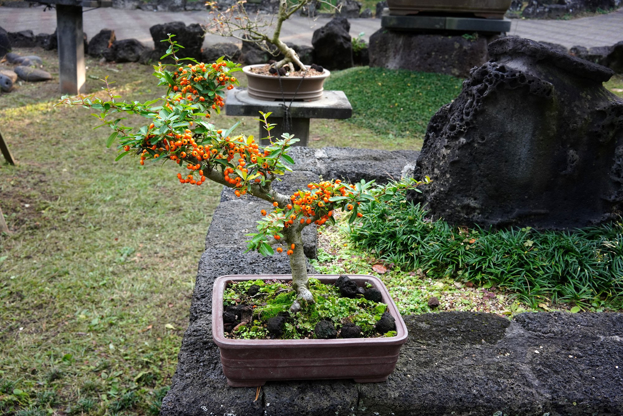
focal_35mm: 35
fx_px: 606
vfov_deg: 37.9
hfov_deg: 54.4
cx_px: 312
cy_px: 208
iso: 1000
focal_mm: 35
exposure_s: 1/100
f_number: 10
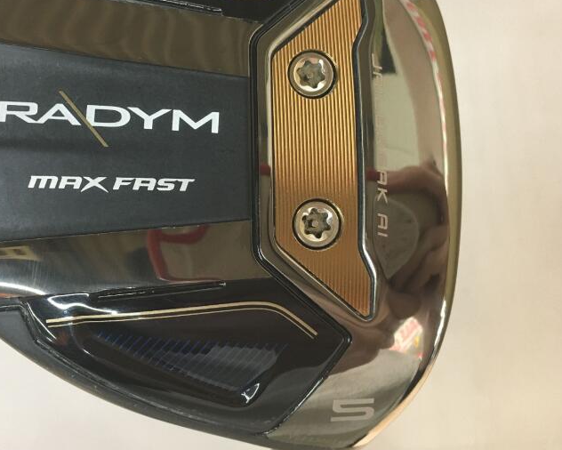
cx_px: 205
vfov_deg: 34.7
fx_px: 715
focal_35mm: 43
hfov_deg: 42.5
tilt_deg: -66.9
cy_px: 158
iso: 125
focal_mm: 4.15
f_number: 2.2
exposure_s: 1/30
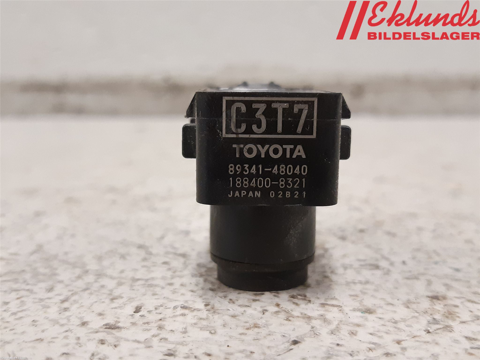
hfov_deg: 67.3
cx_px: 240
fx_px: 361
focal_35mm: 26
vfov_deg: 53.1
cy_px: 180
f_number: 1.7
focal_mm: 3.93
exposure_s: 1/50
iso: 250
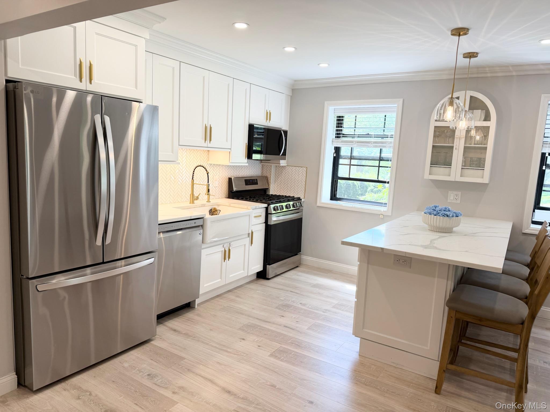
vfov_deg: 56.8
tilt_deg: -7.7
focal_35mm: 24
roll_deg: -2.6
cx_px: 275
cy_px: 206
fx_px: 381
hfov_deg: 71.6
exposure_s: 1/172
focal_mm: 6.76
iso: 80
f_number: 1.78
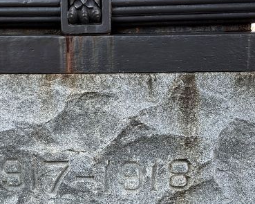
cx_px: 84
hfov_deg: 33.8
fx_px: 415
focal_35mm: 55
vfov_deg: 27.0
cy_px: 165
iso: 50
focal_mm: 5.1
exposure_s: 1/283
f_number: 1.6
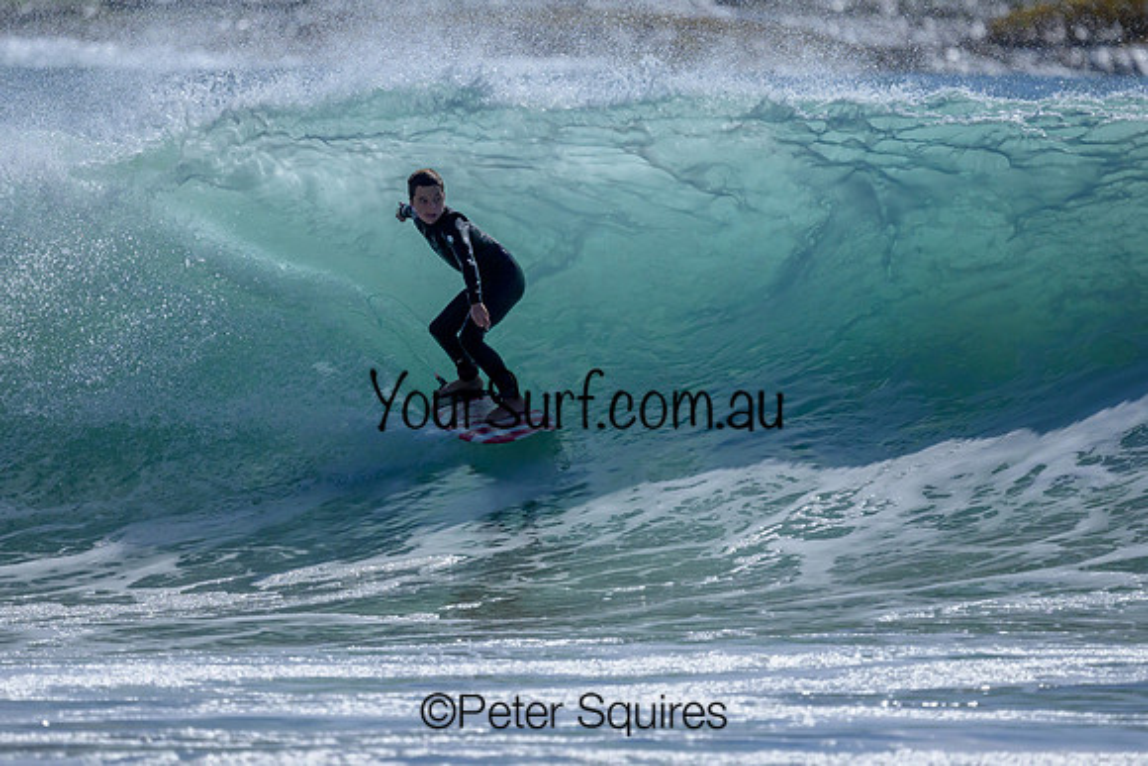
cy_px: 349
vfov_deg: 1.4
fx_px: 32000
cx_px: 479
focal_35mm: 1003
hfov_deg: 2.1
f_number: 6.3
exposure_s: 1/2000
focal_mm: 800
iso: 1100
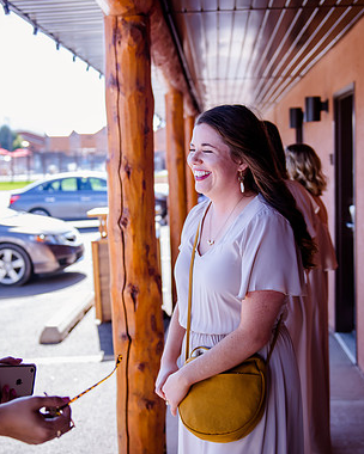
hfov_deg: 29.1
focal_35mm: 52
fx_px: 700
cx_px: 183
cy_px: 228
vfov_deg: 36.0
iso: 250
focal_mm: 34
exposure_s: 1/500
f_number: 2.8
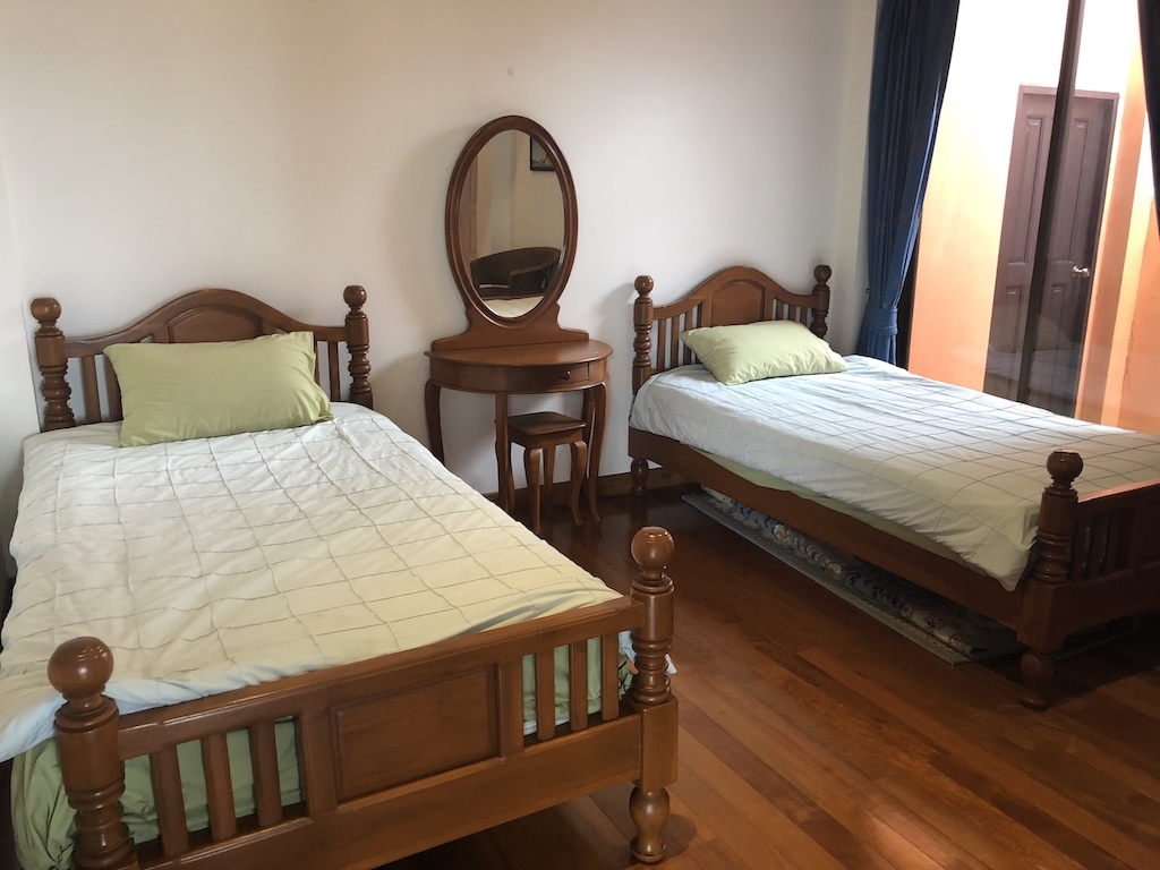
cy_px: 435
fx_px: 938
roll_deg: -0.1
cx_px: 580
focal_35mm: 28
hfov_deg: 63.4
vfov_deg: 49.7
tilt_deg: -16.4
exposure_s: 1/17
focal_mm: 4
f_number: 1.8
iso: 40
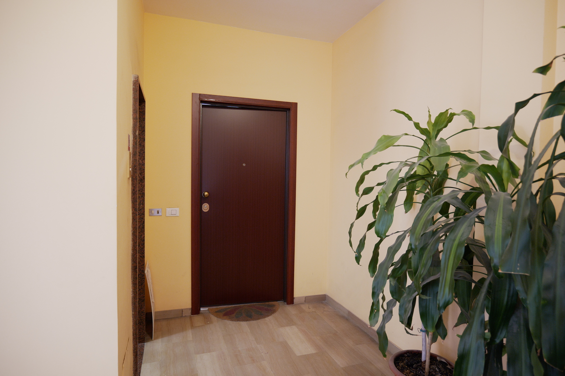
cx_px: 282
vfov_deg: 61.9
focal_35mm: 20
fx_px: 314
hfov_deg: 84.0
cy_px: 188
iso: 1600
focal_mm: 20
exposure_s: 1/13
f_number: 3.5
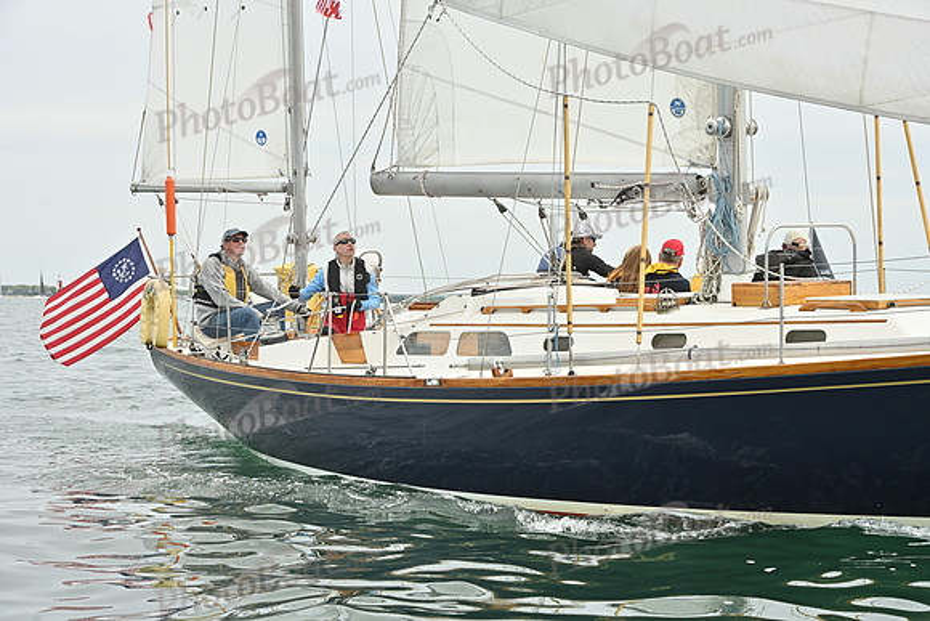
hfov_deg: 23.9
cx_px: 465
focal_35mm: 85
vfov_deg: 16.1
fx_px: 2196
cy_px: 310
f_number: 9
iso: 320
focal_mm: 85
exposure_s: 1/800
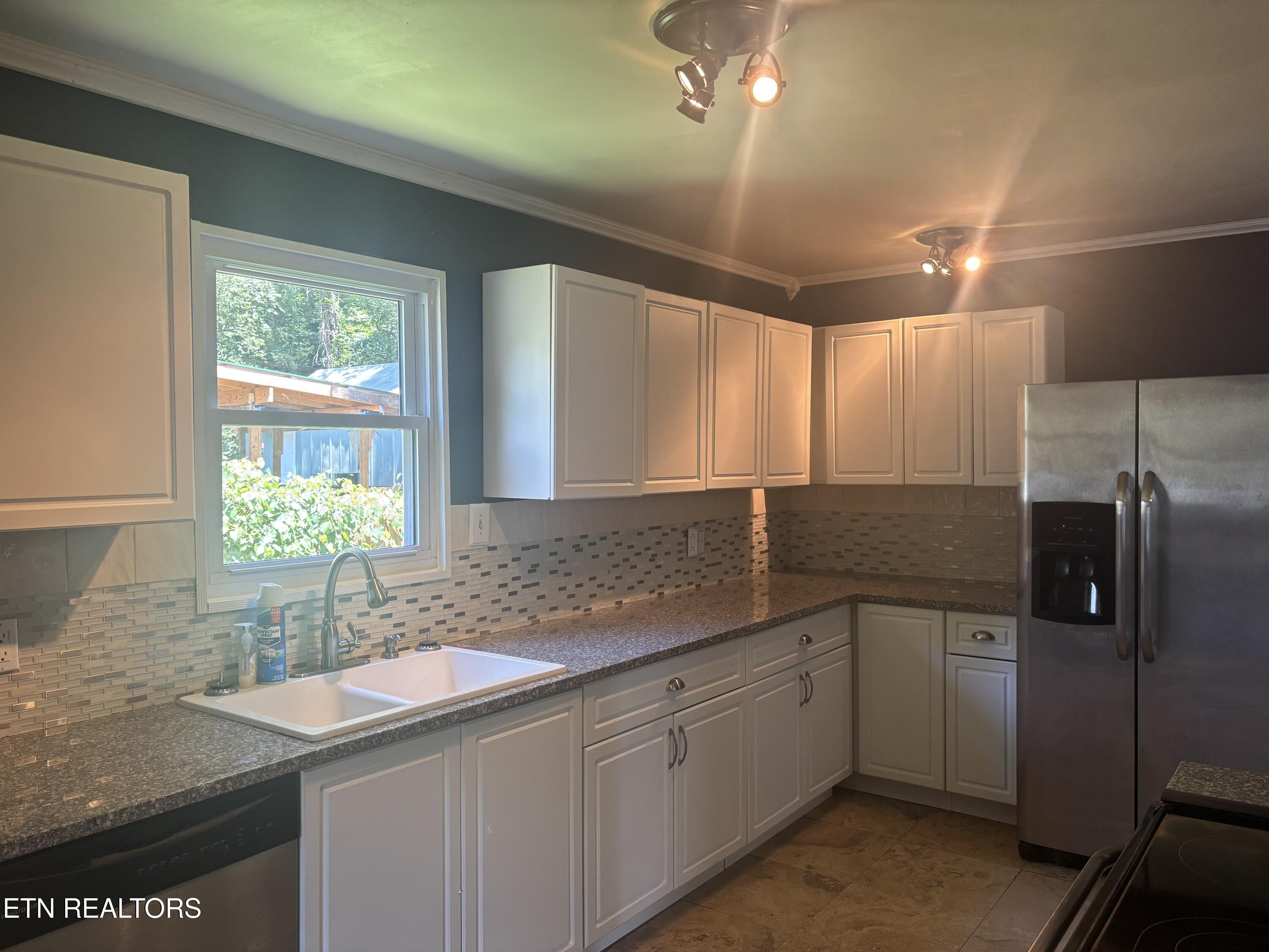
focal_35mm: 26
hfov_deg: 67.3
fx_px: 953
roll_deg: +0.5
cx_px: 634
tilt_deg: -0.8
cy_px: 476
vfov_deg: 53.1
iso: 80
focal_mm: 5.96
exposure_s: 1/60
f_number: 1.6
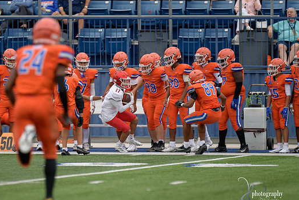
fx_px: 3207
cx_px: 86
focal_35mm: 386
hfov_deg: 5.3
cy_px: 139
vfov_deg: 3.6
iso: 360
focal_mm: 270
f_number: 2.8
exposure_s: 1/800
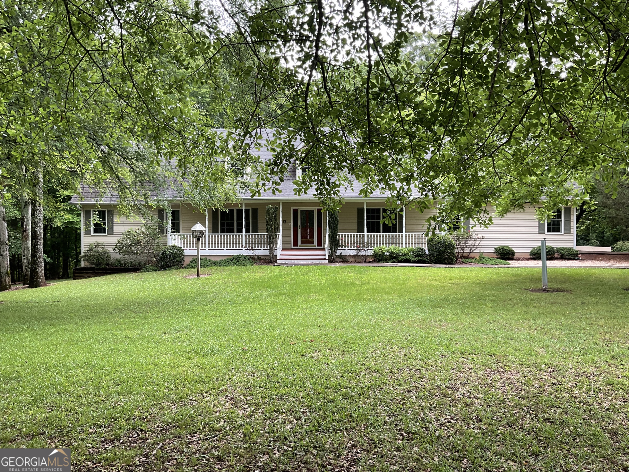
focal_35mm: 29
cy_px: 236
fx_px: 527
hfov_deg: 61.7
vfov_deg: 48.2
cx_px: 314
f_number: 1.8
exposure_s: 1/120
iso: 20
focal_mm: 3
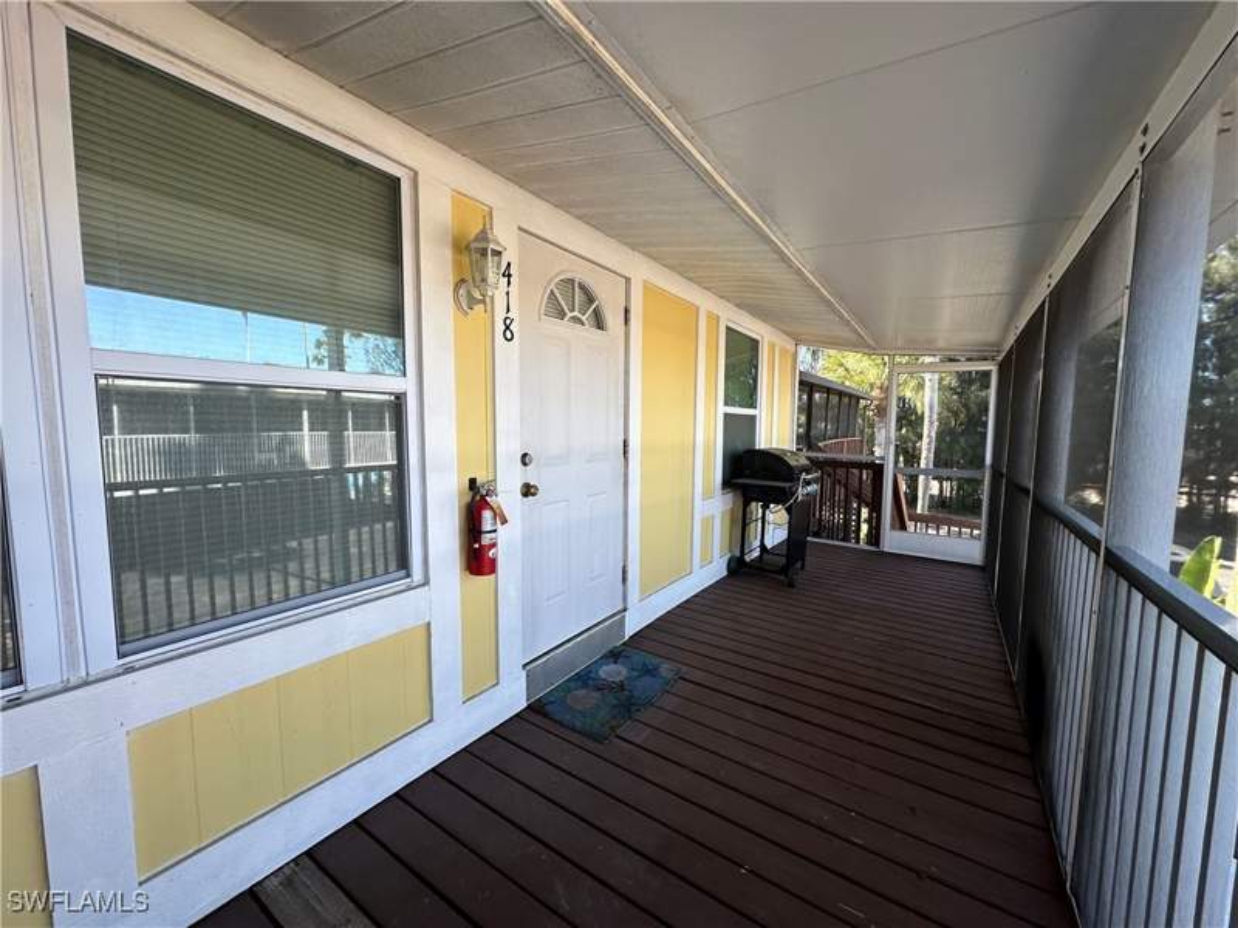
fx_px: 501
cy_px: 464
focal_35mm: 14
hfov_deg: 102.1
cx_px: 619
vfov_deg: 85.7
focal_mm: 2.22
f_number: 2.2
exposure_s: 1/169
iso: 40
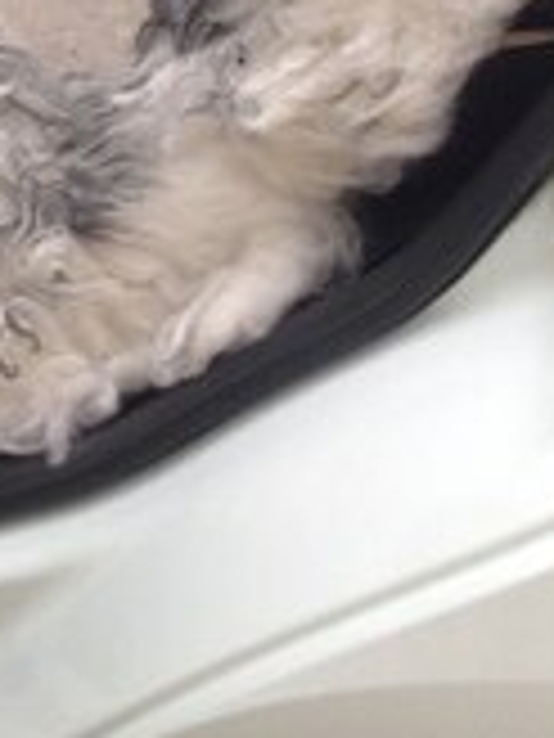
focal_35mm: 100
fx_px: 2134
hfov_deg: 14.3
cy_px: -297
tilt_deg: -31.6
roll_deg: +1.7
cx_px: -131
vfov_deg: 18.0
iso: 50
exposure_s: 1/60
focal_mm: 4.12
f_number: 2.4
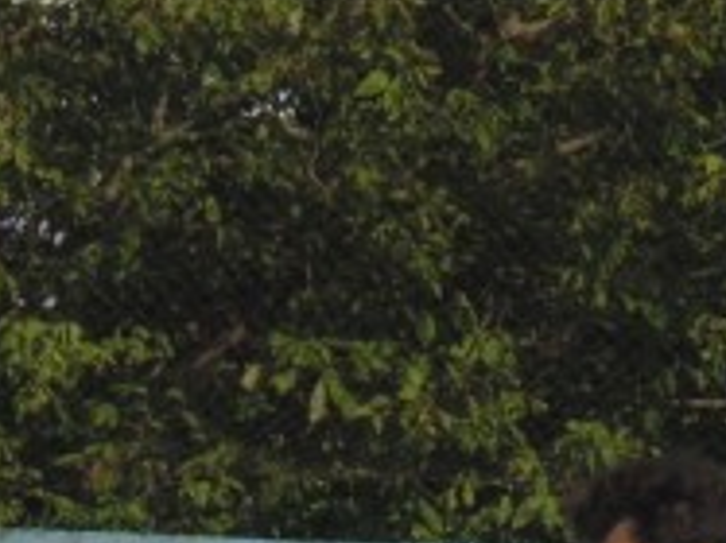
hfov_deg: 1.2
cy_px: 929
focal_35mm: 1718
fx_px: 36008
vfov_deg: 0.9
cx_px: 625
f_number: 5.9
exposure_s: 1/640
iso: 80
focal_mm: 87.3
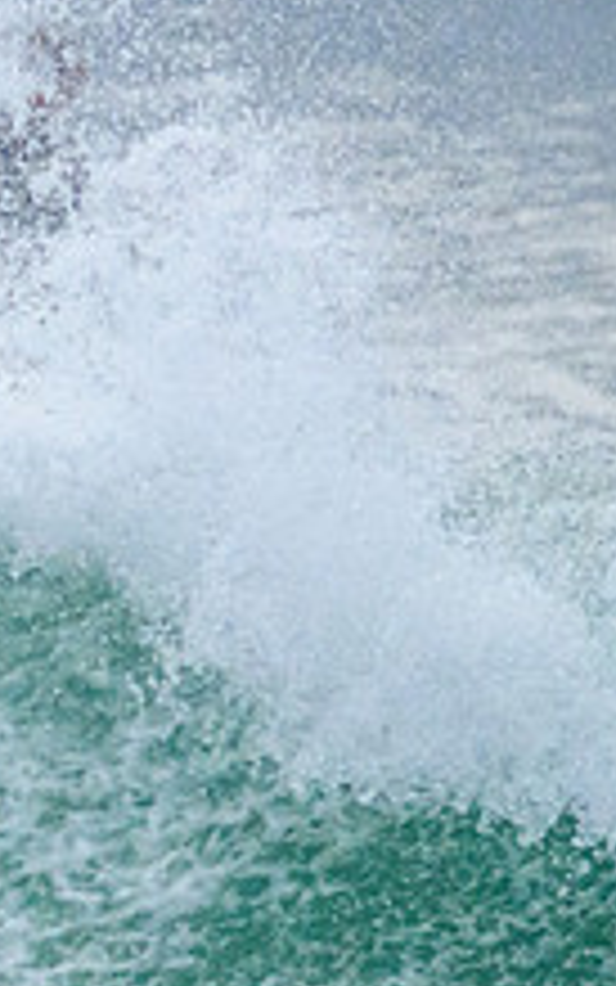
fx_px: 79671
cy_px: 537
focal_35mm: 2968
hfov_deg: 0.4
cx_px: -512
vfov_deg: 0.7
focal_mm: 800
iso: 3600
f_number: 11
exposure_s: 1/2000
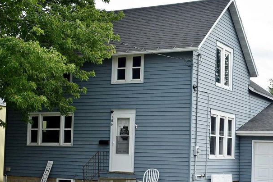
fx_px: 501
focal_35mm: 66
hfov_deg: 29.8
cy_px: 127
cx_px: 215
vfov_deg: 20.5
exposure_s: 1/250
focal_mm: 26
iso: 100
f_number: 8
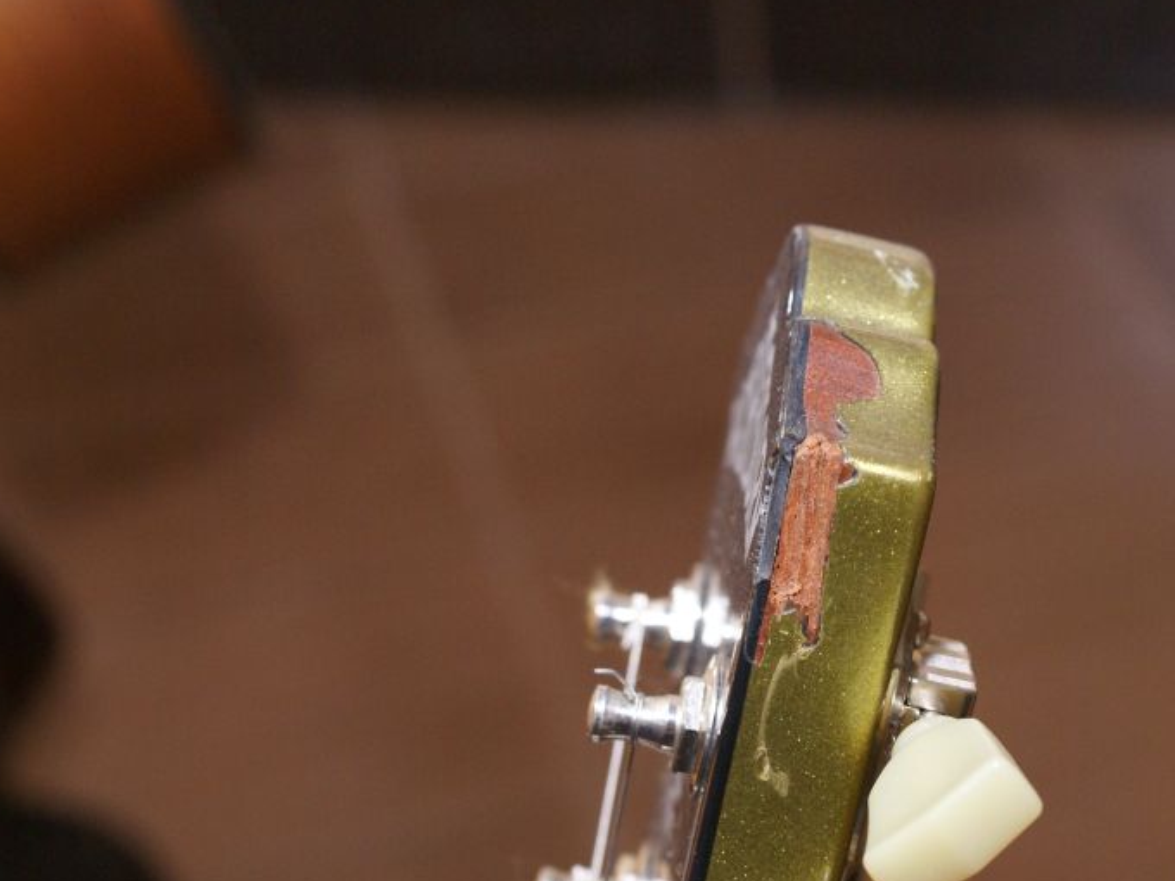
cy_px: 460
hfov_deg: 22.4
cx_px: 829
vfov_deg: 17.0
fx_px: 2953
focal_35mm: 87
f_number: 5.6
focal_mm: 40
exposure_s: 1/60
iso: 400
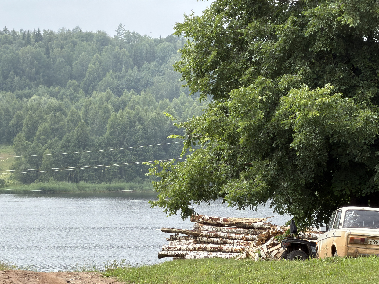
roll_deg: +0.2
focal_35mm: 200
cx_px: 190
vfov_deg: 7.4
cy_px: 142
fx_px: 2190
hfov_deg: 9.9
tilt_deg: -0.9
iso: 40
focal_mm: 16.89
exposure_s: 1/639
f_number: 2.8
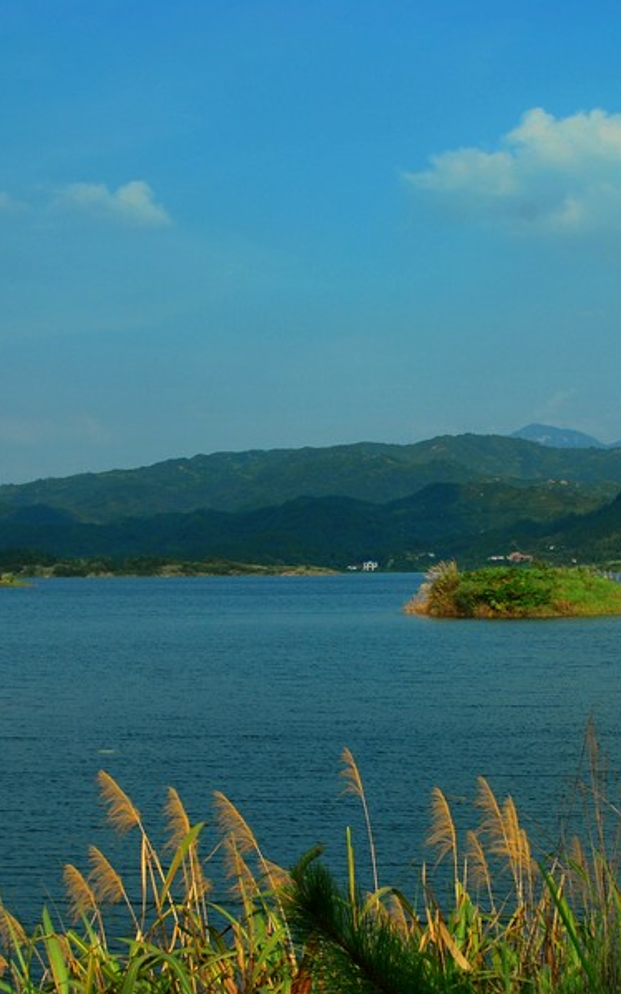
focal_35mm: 67
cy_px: 499
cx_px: 447
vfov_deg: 30.7
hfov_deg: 19.4
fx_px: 1809
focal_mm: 29
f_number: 11
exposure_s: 1/320
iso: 100
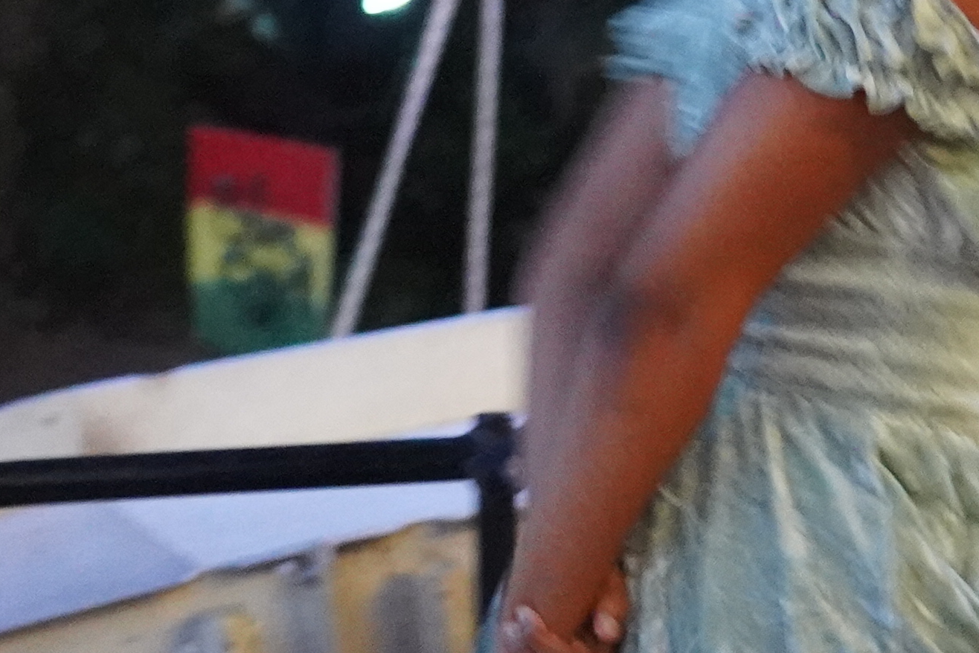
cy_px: 107
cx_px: 606
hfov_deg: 10.5
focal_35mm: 196
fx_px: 5331
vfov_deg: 7.0
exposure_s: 1/15
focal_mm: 43
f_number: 4
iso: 12800
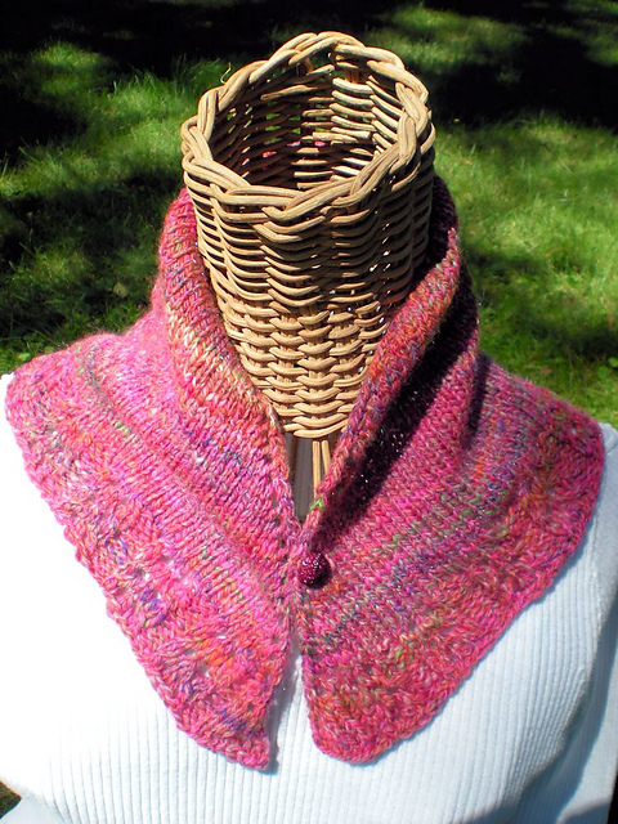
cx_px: 309
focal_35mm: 38
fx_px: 905
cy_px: 412
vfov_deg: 49.0
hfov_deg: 37.7
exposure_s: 1/274
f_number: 4.6
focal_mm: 6.3
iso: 64
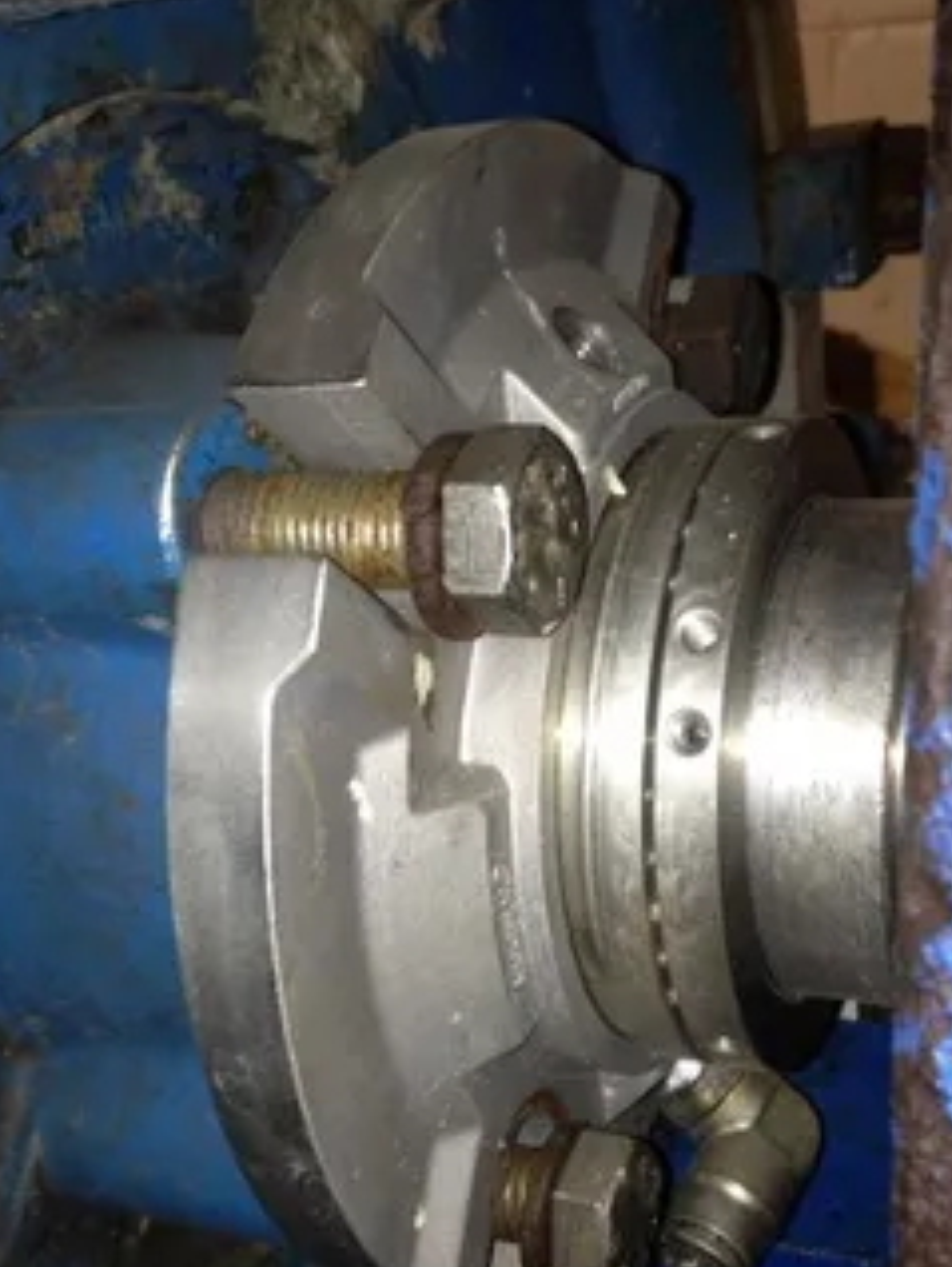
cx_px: 546
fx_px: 1611
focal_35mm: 44
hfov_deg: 32.9
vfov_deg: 42.6
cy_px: 785
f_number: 2.4
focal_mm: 4.28
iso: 50
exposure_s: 1/21
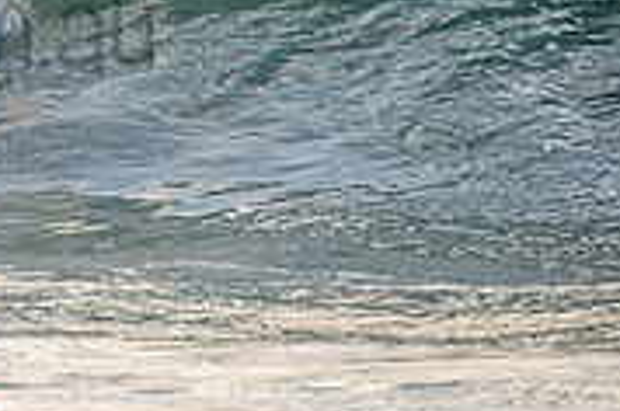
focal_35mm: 1636
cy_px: -12
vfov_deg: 0.8
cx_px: -209
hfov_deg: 1.3
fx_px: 28125
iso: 280
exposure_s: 1/2000
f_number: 5.6
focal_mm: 500
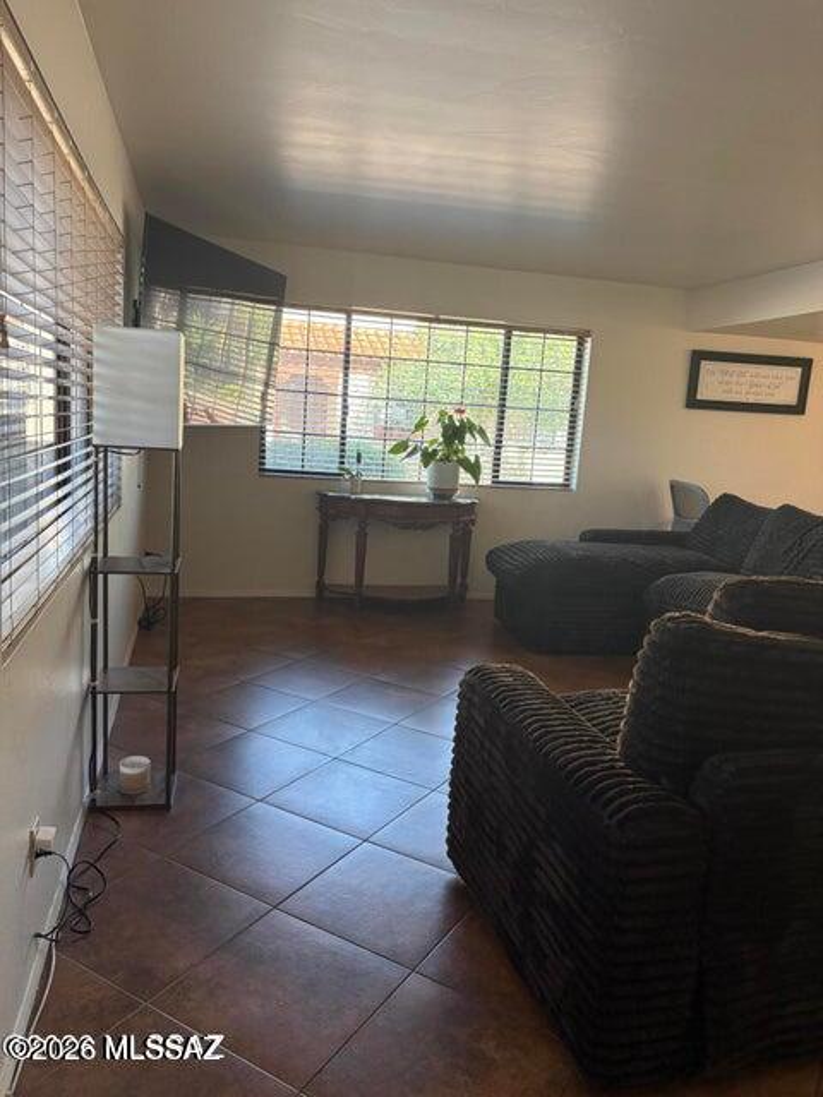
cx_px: 412
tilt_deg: -9.2
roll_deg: -3.5
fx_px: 824
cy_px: 548
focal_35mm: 26
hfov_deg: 53.1
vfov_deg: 67.3
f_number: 1.6
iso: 125
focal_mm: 5.96
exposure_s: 1/120
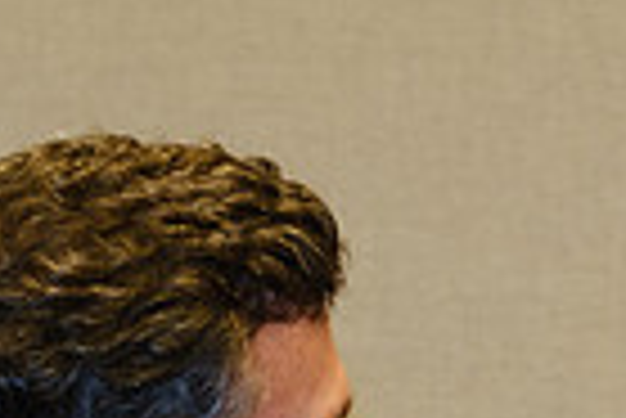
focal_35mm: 245
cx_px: 898
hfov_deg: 8.2
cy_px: 1082
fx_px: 4265
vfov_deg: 5.4
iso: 1600
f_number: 2.8
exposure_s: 1/60
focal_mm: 30.2
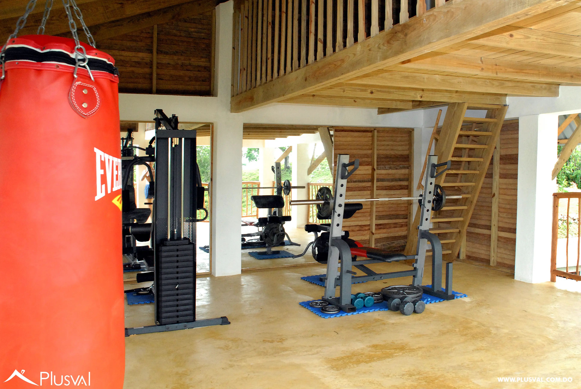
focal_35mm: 27
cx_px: 290
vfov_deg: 48.0
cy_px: 194
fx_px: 436
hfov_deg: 67.3
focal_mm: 18
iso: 1600
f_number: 13
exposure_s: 1/80
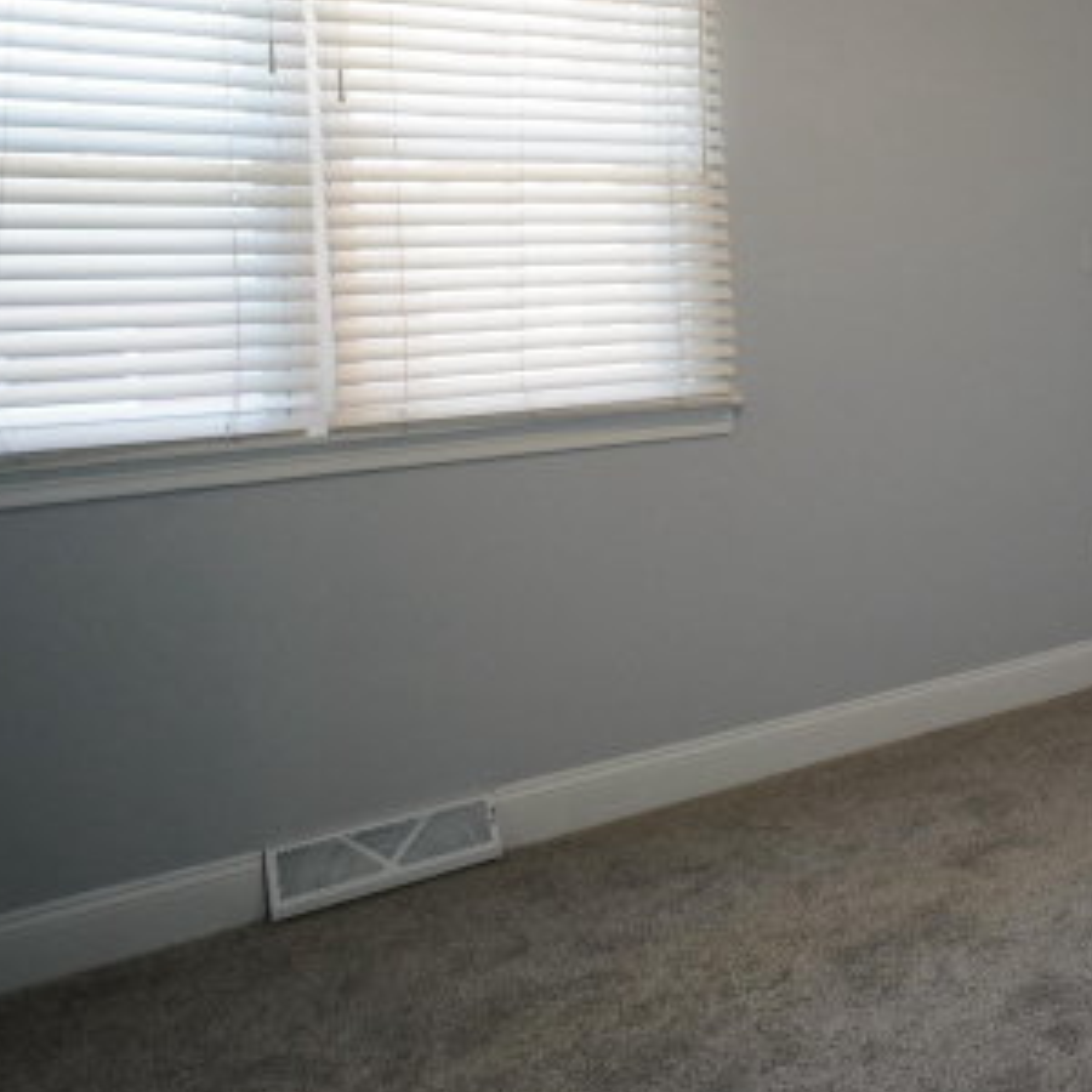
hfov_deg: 36.5
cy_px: 280
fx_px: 1251
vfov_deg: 45.6
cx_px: 1307
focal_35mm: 35
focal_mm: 11
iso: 1250
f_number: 4
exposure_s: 1/160
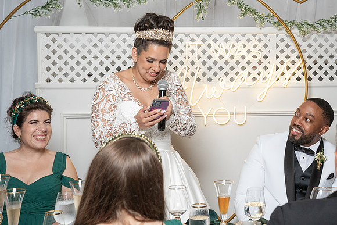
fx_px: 656
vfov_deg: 19.4
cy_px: 70
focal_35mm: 70
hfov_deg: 28.5
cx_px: 237
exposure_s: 1/200
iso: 1000
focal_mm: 49
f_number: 5.6
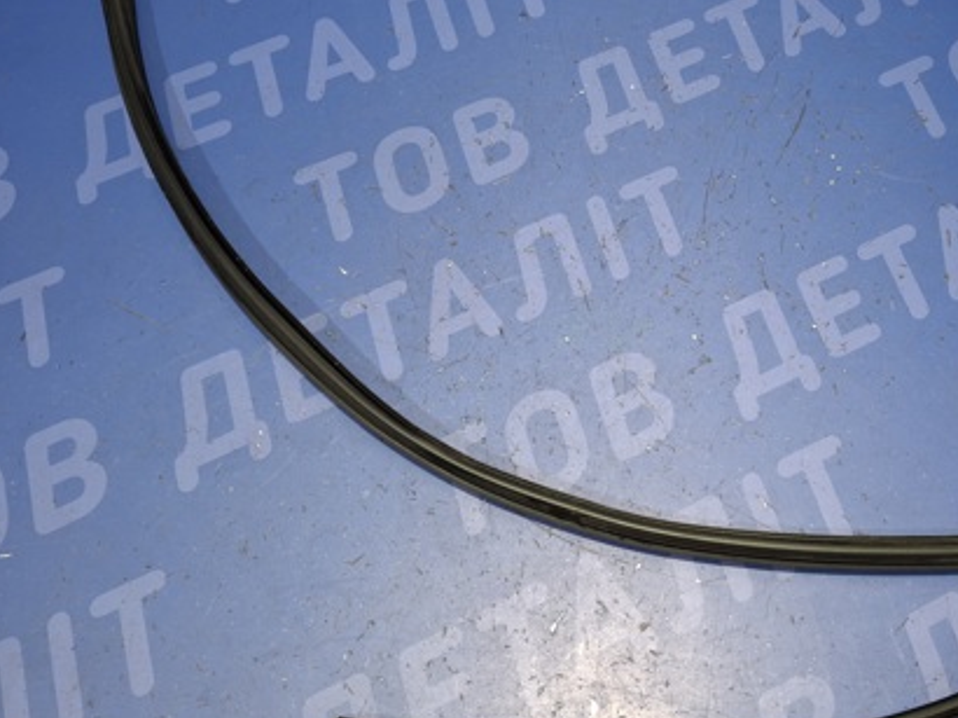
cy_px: 296
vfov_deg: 36.7
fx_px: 1079
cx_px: 645
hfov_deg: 47.1
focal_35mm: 39
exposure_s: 1/33
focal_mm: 4.69
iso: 200
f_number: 1.8
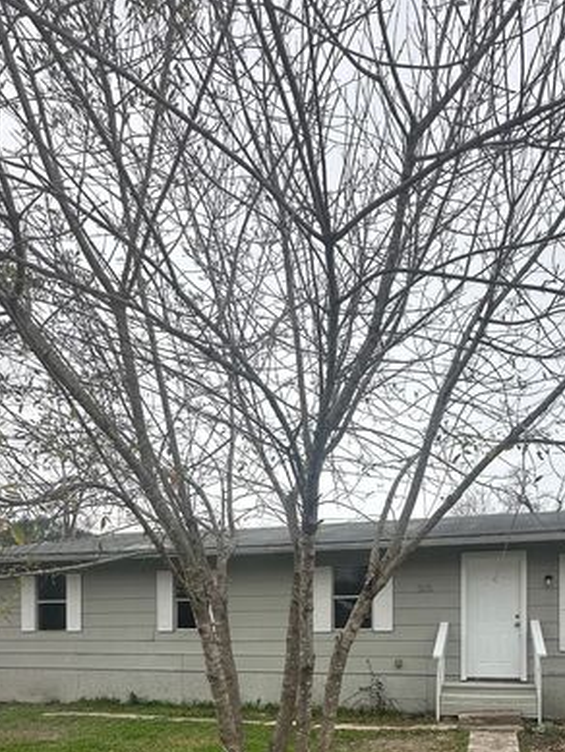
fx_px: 522
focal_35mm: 24
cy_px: 633
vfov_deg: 63.4
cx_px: 406
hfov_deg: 54.8
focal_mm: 2.22
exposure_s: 1/707
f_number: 2.2
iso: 40
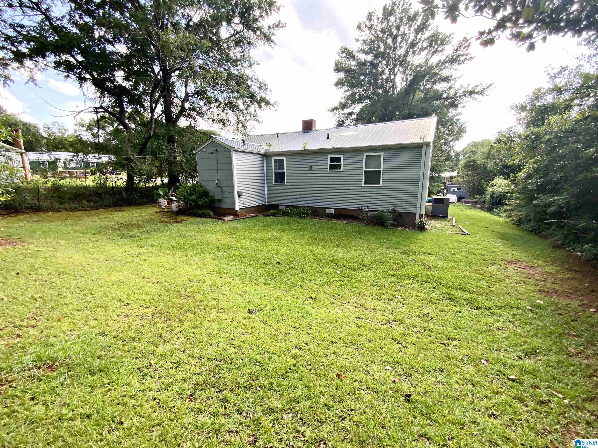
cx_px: 299
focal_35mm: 14
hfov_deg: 102.1
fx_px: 242
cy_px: 224
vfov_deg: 85.7
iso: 20
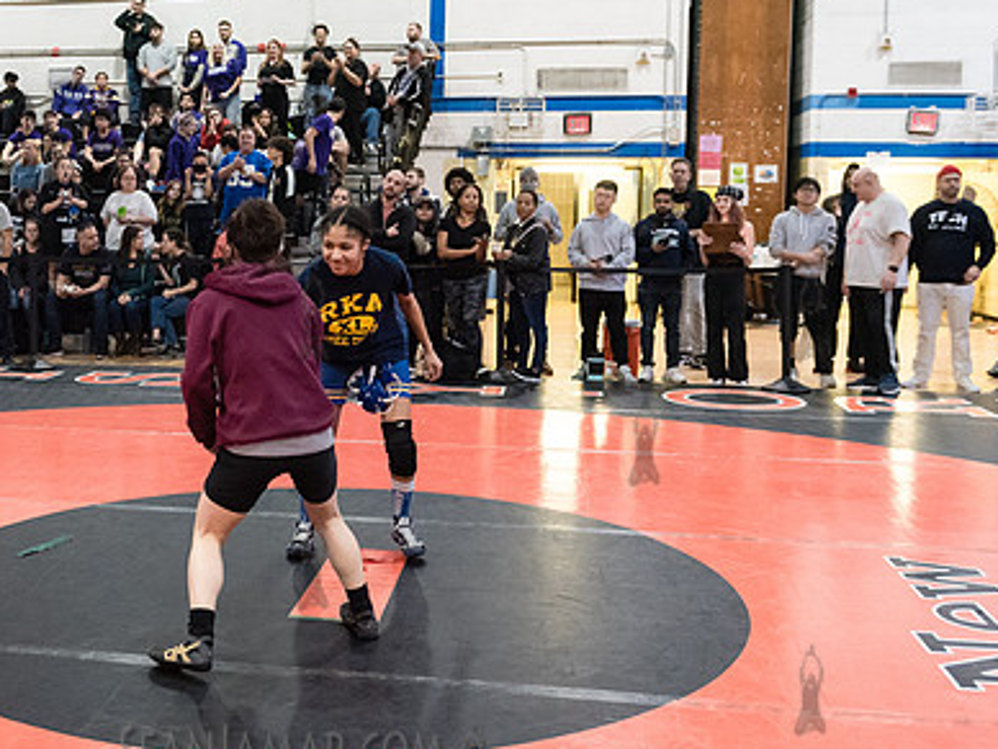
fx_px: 1326
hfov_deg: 40.6
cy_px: 315
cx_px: 311
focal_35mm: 46
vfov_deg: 31.5
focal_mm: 32
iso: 8000
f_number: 3.2
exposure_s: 1/320
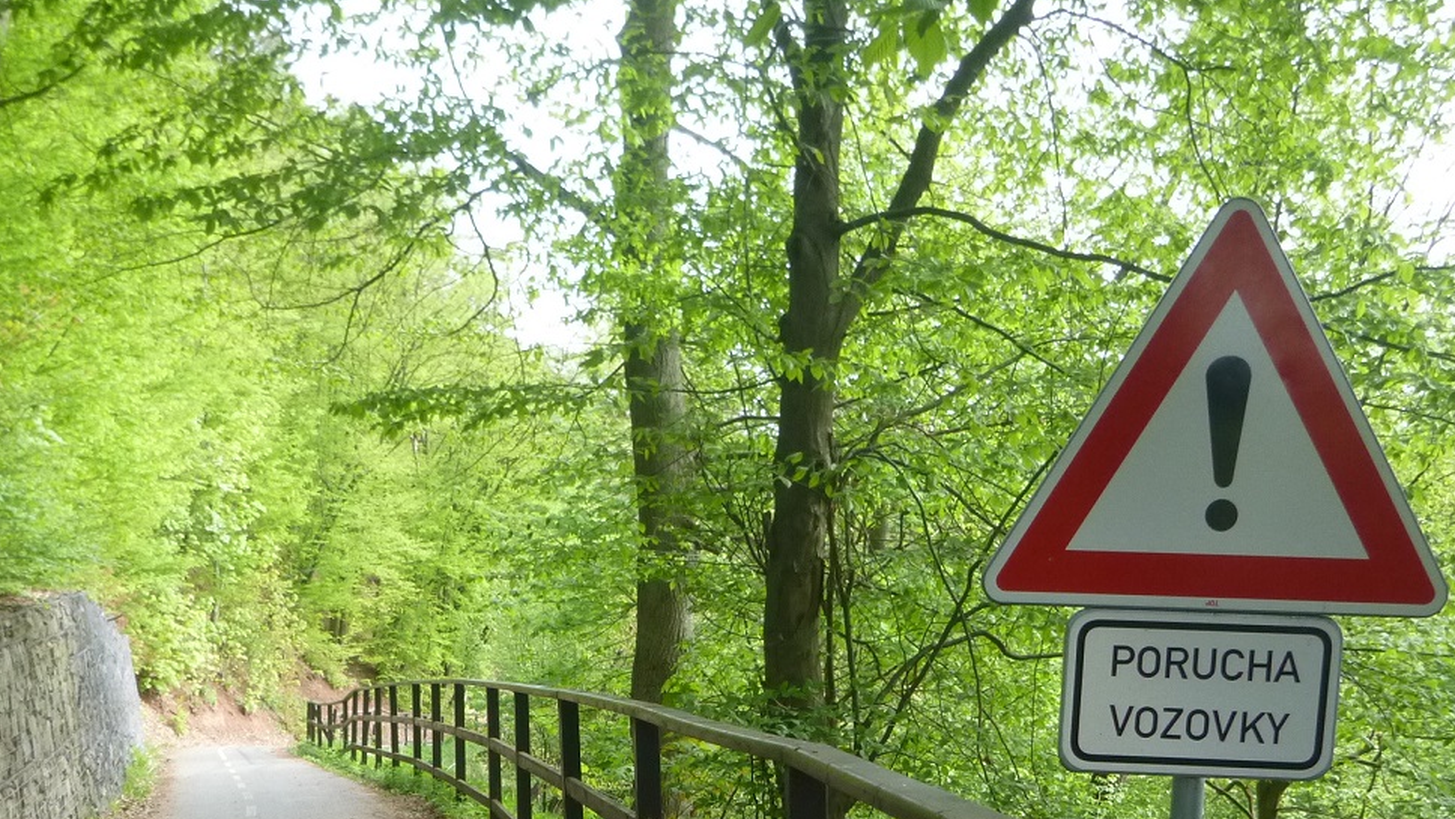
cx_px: 565
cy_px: 790
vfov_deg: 25.4
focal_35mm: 45
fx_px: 1737
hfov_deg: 45.2
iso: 160
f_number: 3.9
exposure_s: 1/60
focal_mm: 4.5
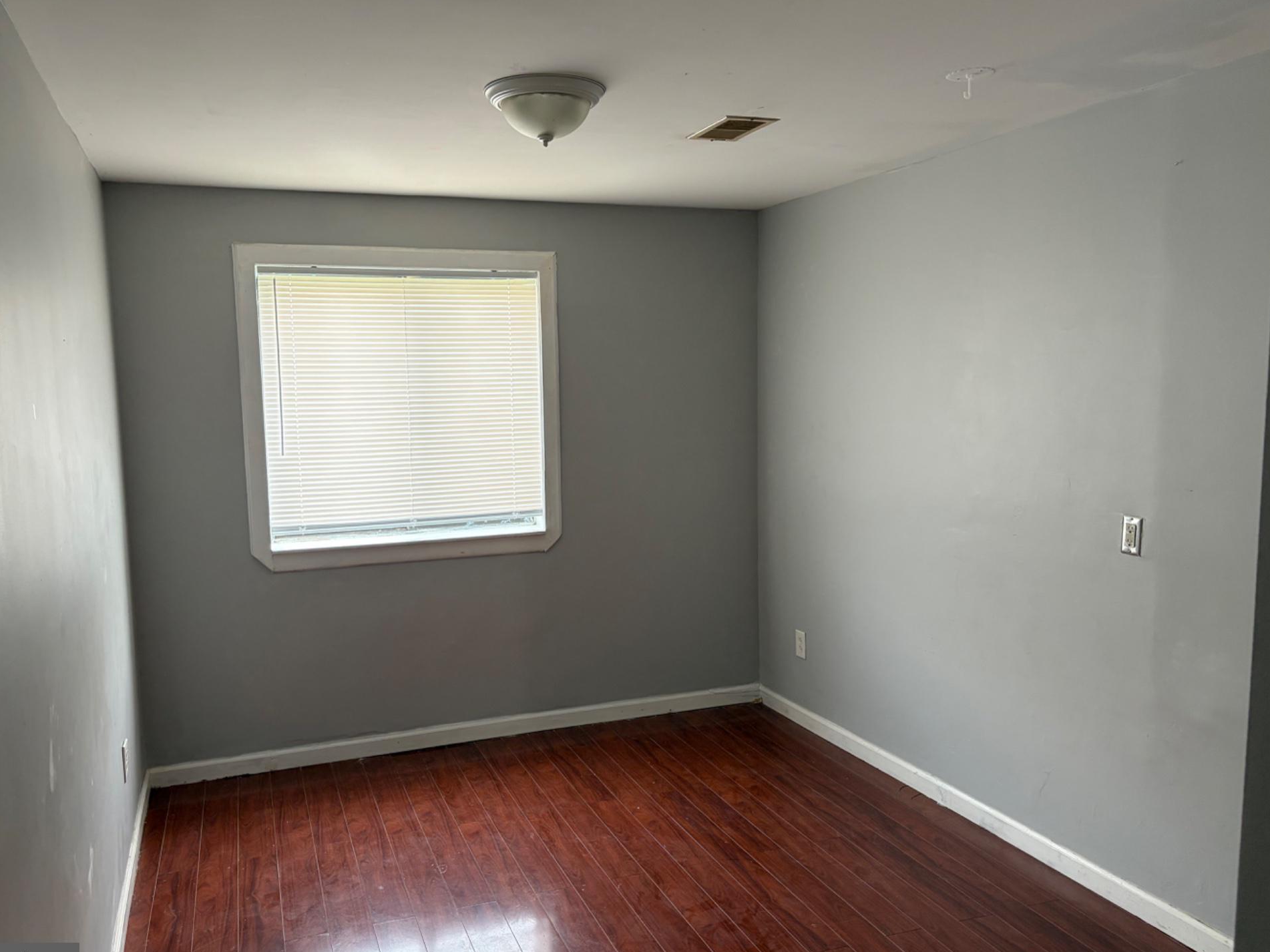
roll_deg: +1.5
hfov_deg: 63.4
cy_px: 485
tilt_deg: -5.4
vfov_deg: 49.7
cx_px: 596
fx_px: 1027
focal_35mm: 28
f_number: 1.6
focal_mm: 5.96
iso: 125
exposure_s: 1/74
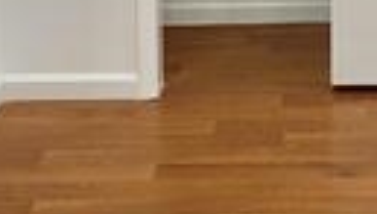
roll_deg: +0.0
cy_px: -211
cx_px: 368
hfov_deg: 19.8
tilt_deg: -5.7
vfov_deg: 10.6
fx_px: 1051
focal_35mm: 105
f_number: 1.8
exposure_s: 1/60
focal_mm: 4.25
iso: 100
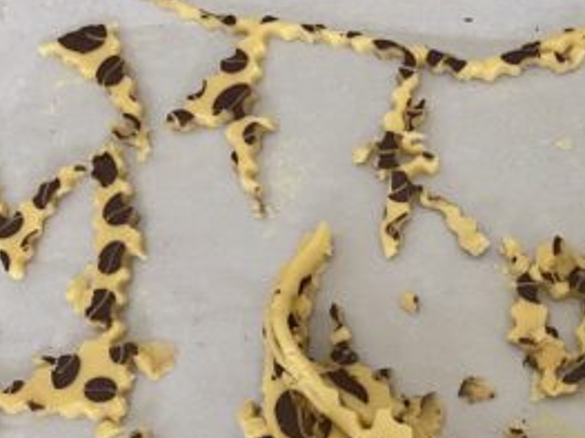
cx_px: 559
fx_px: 1115
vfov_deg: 21.6
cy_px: 420
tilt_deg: -77.2
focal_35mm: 66
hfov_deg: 28.0
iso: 400
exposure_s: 1/60
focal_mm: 4.25
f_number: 1.8
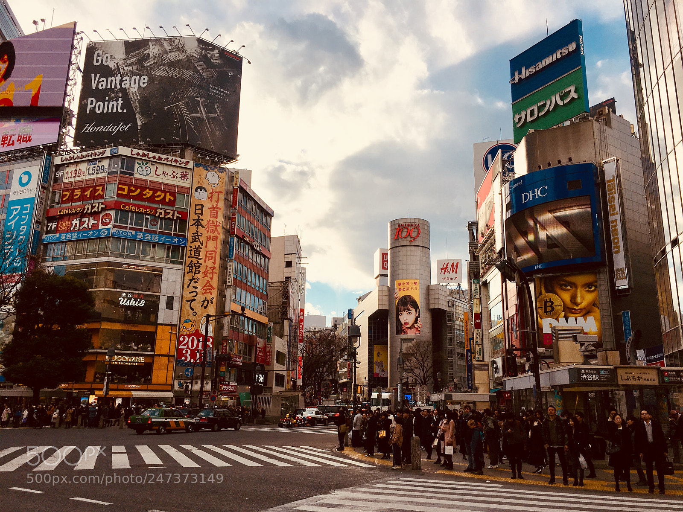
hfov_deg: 61.7
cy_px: 256
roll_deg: -1.3
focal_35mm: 29
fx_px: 572
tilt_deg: +13.9
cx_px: 342
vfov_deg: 48.2
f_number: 2.2
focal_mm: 4.15
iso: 25
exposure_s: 1/1876
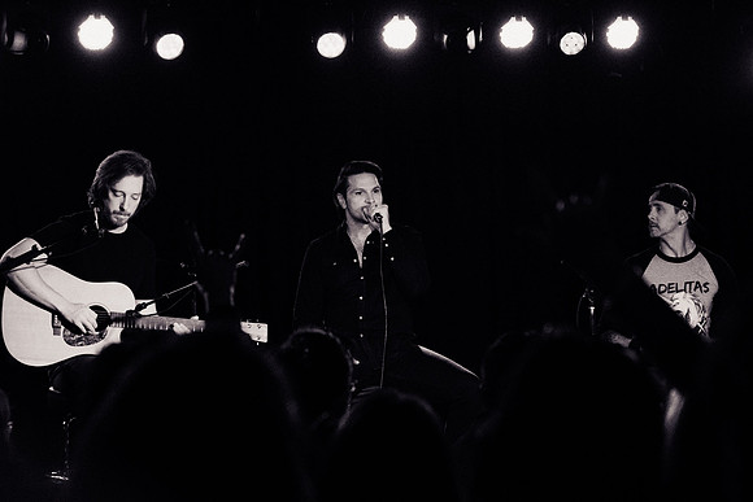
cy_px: 233
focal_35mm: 95
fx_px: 1985
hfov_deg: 21.5
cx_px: 308
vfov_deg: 14.4
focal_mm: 70
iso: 3200
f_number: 4
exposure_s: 1/640
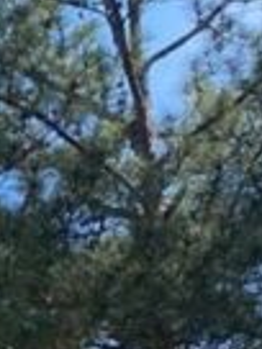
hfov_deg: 6.7
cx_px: -578
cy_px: 606
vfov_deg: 9.6
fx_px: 1978
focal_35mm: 196
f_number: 1.8
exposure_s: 1/858
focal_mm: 4.25
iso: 32
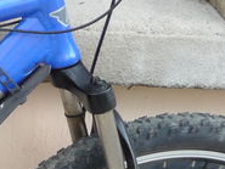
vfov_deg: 8.5
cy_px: 204
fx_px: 1125
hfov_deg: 10.4
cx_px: -241
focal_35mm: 173
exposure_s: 1/160
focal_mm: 5.3
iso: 100
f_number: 3.5
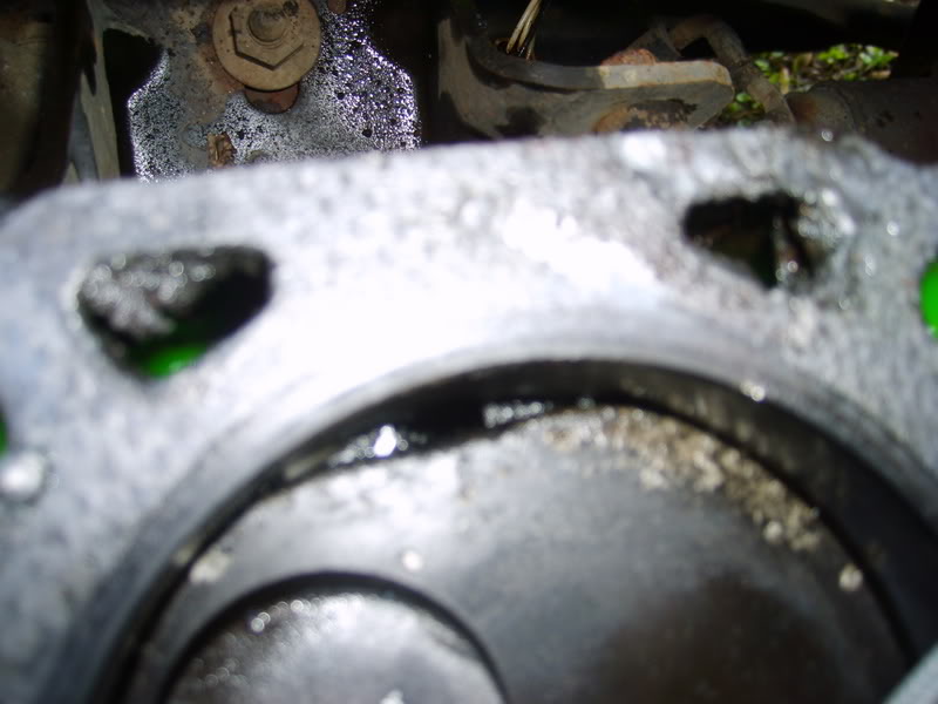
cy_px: 352
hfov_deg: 52.6
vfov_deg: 40.7
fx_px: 948
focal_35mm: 35
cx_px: 469
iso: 50
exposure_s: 1/20
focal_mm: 5.8
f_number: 2.8
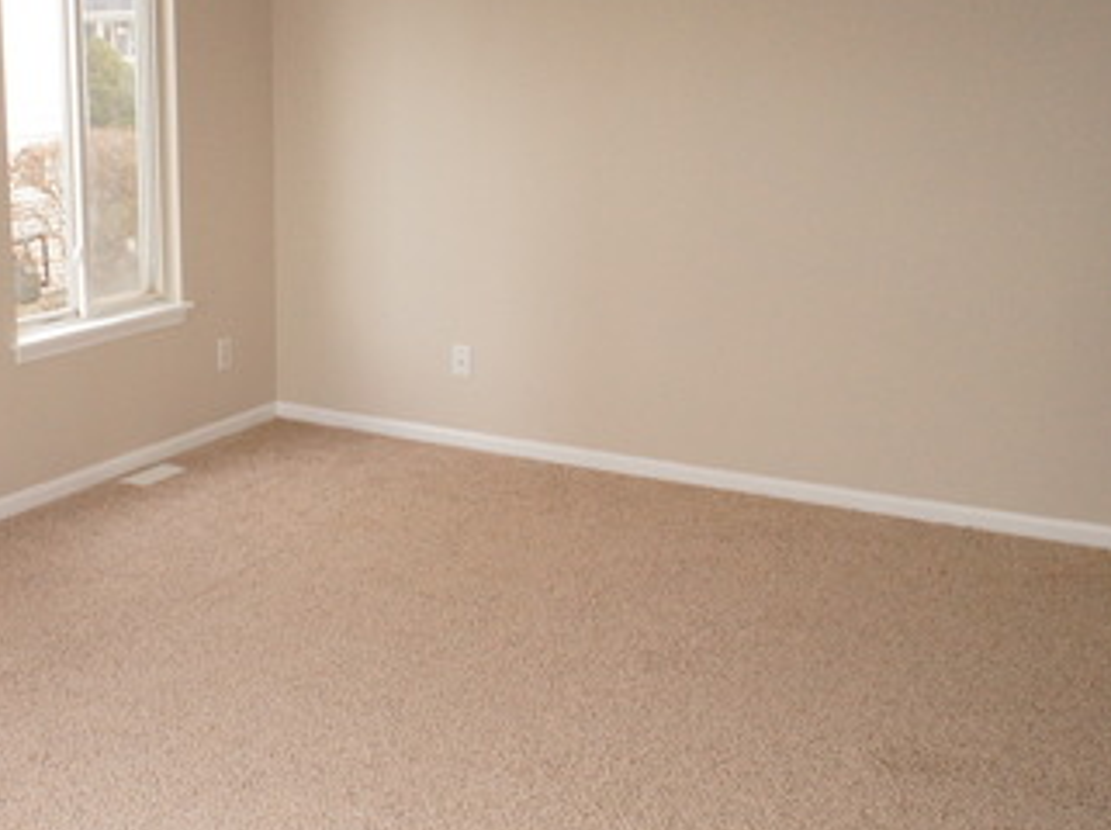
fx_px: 1475
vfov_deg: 31.4
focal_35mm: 46
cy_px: 389
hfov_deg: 39.6
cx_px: 215
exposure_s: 1/160
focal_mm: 16
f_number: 4.5
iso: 1600
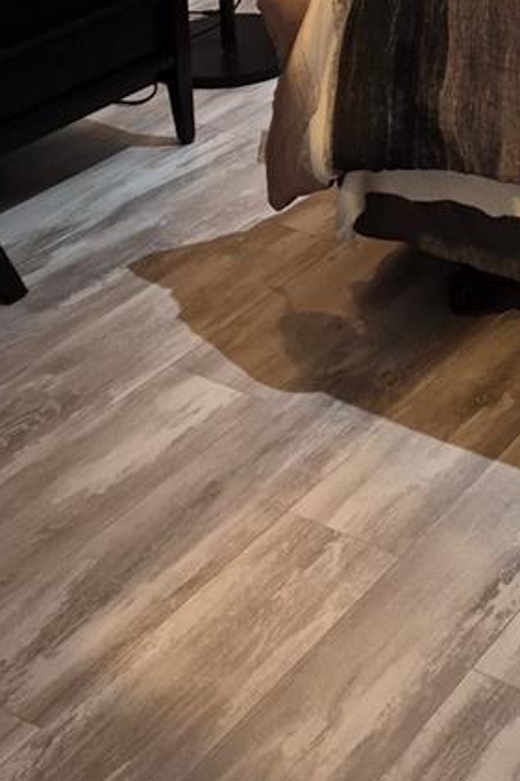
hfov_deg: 17.8
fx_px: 1474
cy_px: -141
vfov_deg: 26.6
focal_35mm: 68
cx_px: 786
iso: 500
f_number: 1.8
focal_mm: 5.4
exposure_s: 1/120
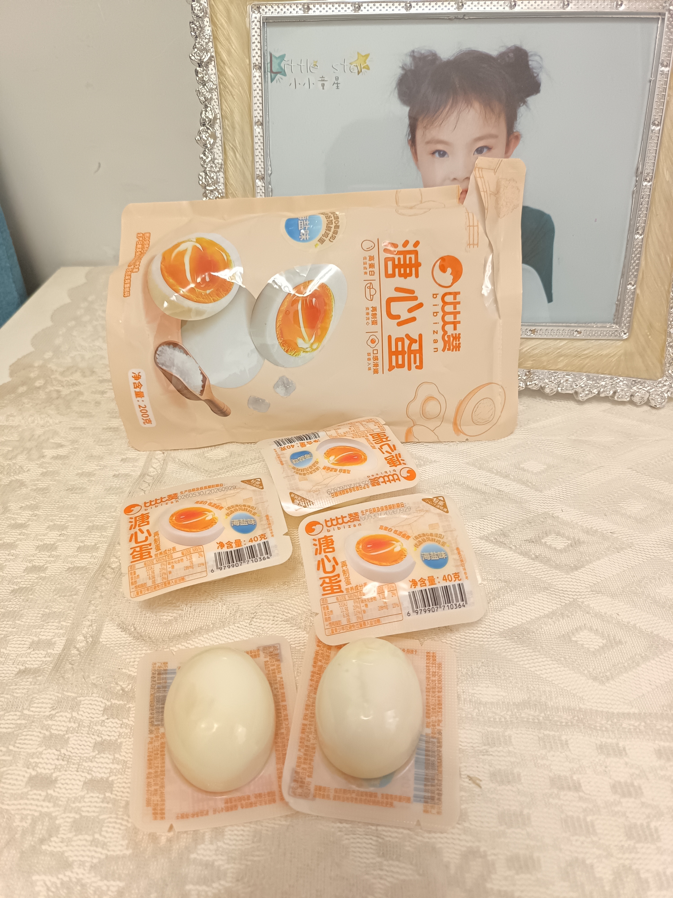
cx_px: 336
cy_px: 449
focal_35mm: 24
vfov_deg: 71.6
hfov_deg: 56.8
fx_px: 622
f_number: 1.75
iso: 4569
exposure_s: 1/100
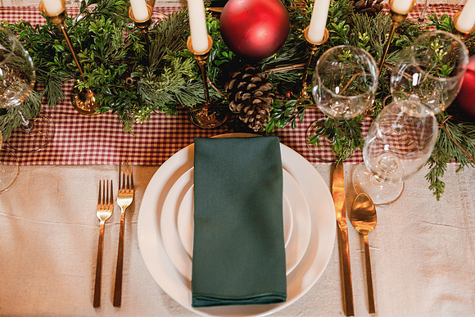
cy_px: 149
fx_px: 699
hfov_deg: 37.5
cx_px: 223
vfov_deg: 25.5
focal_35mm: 53
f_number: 3.2
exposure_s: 1/80
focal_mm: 50
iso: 400
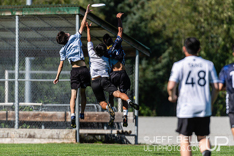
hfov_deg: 2.8
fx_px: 4836
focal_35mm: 744
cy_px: 69
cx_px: 110
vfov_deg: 1.8
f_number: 4
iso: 100
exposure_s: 1/1000
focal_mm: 400
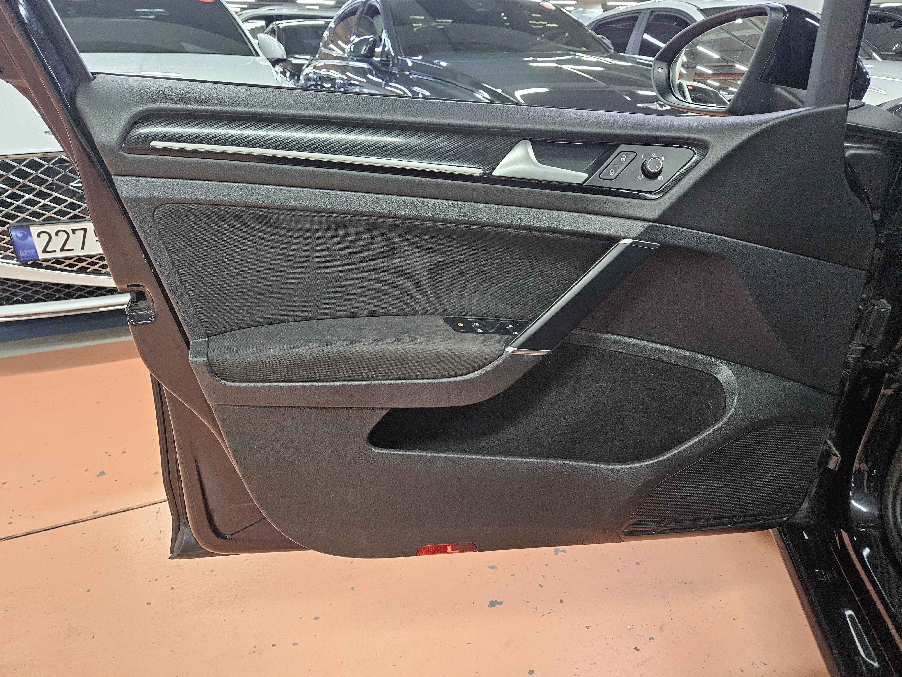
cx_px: 451
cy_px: 338
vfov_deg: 58.9
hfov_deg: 73.9
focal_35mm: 23
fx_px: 599
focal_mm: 5.4
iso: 640
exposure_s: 1/120
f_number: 1.8
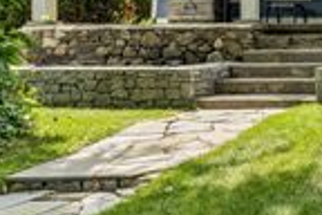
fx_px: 531
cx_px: 541
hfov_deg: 23.1
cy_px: 35
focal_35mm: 59
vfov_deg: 22.5
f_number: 13
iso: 400
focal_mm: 17.1
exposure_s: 1/100
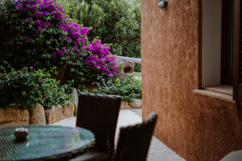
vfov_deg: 27.0
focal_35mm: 50
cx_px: 121
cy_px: 80
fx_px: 336
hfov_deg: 39.6
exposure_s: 1/500
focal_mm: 50
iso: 320
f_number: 1.8
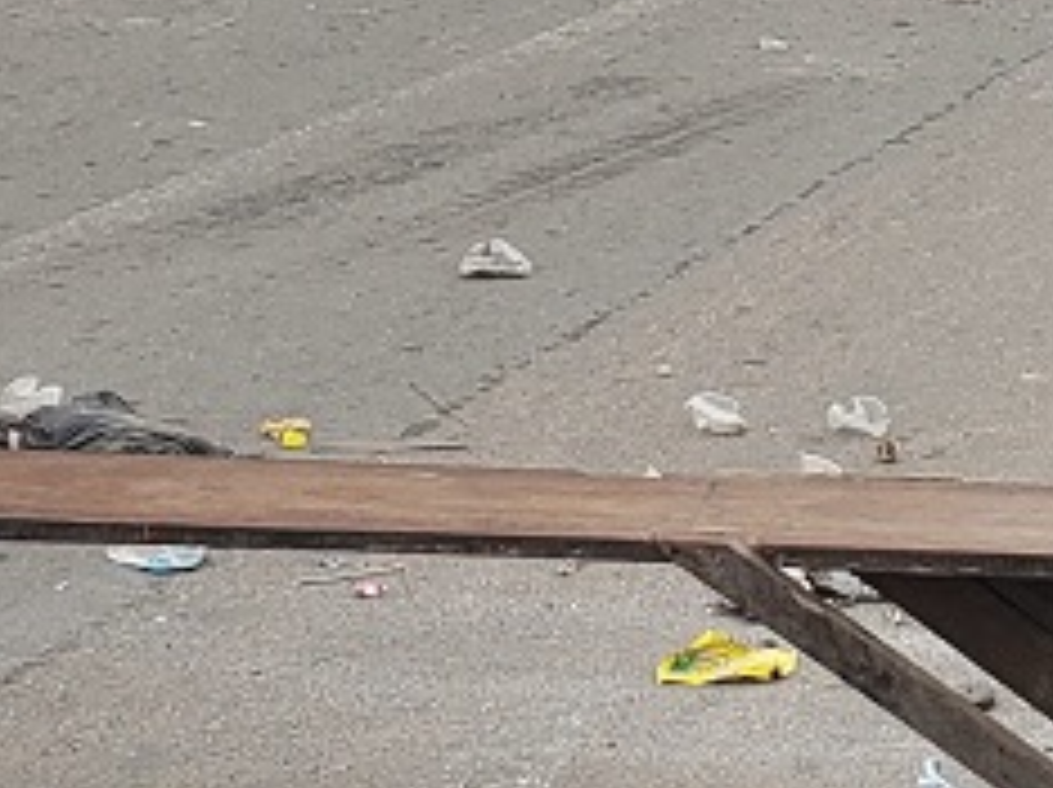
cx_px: 1066
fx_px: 2705
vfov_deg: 15.4
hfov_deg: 21.2
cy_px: -378
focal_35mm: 89
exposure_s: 1/563
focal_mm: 4.3
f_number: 2.4
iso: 50
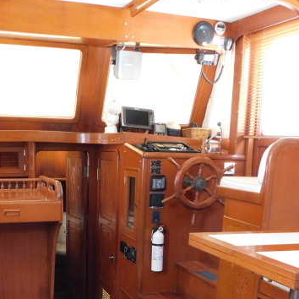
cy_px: 250
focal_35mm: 46
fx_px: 450
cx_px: 89
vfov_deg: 35.3
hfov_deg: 36.2
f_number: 3
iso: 400
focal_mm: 4
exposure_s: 1/15
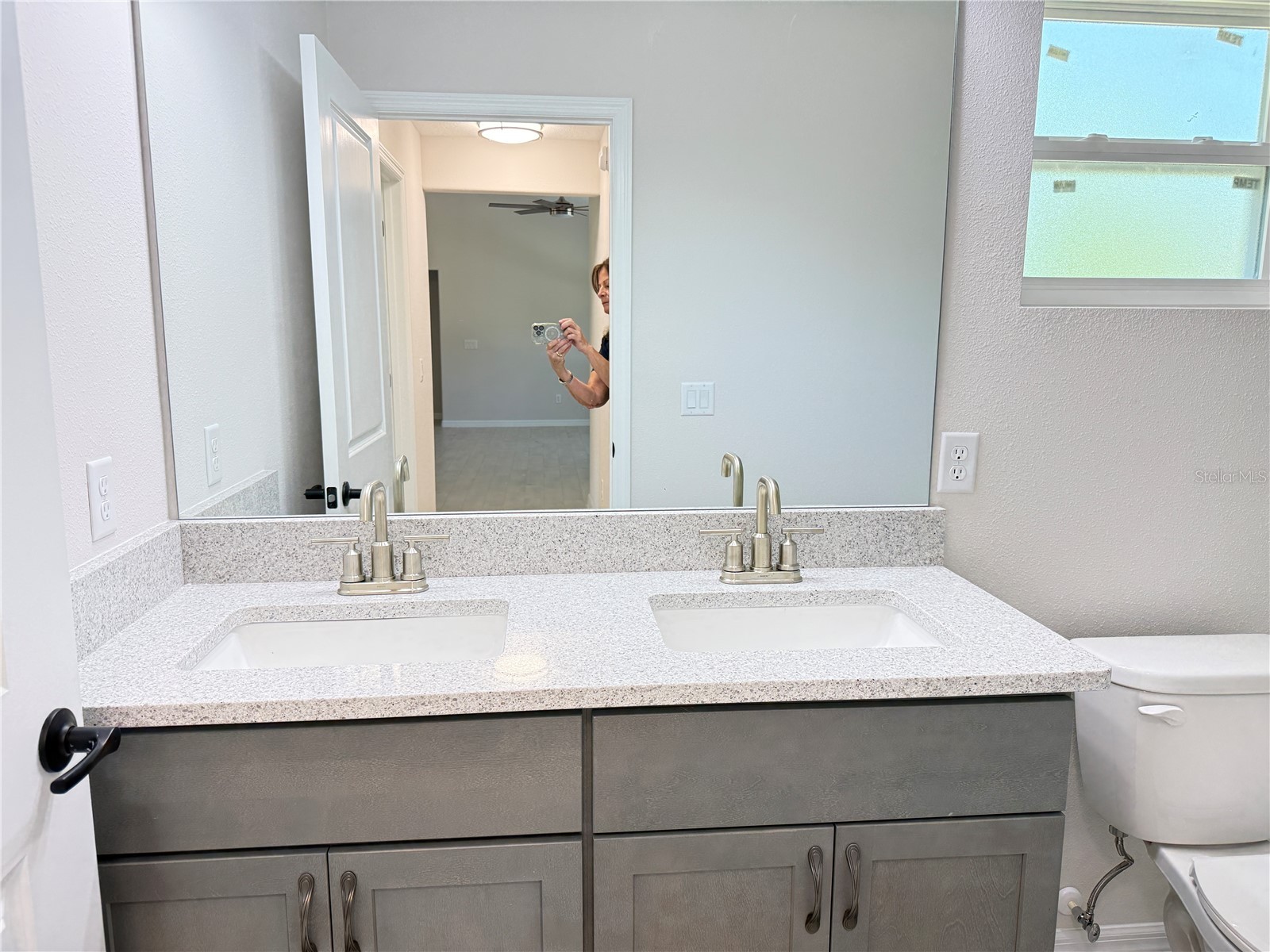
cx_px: 635
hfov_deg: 71.6
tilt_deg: -8.2
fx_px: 881
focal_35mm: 24
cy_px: 476
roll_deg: +0.2
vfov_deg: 56.8
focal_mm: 6.76
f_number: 1.78
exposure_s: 1/130
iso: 200
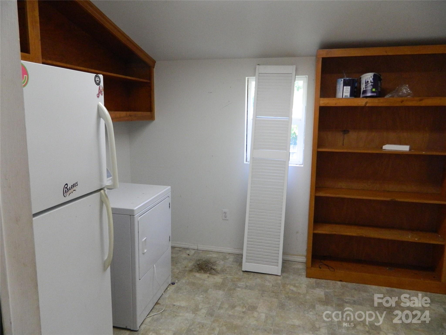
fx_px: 322
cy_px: 168
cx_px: 223
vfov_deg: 54.9
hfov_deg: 69.4
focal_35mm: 25
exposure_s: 1/60
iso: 400
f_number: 3.1
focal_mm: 4.5
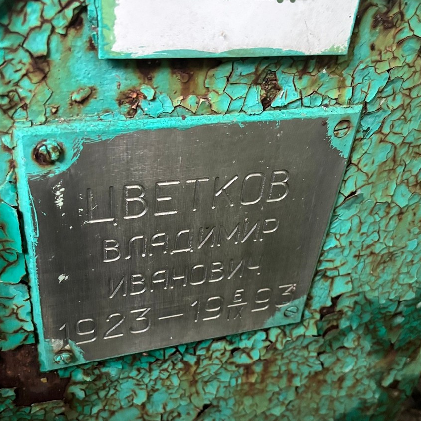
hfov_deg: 42.8
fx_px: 537
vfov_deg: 42.7
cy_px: 250
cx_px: 191
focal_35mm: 39
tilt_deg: -41.3
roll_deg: -2.3
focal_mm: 5.96
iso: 640
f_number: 1.6
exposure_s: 1/35
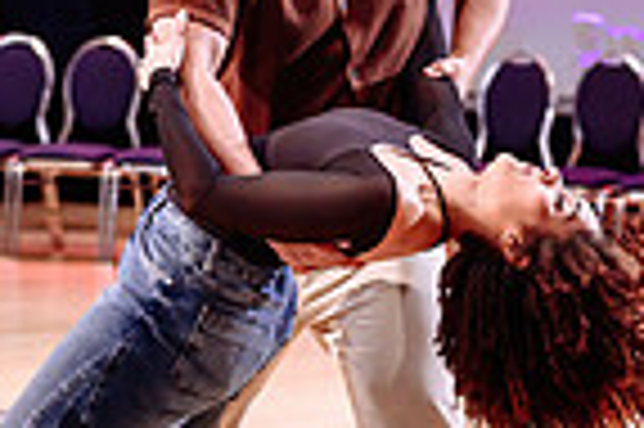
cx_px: 362
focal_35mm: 188
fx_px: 3359
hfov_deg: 10.9
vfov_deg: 7.3
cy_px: 305
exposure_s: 1/250
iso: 1600
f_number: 2
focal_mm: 44
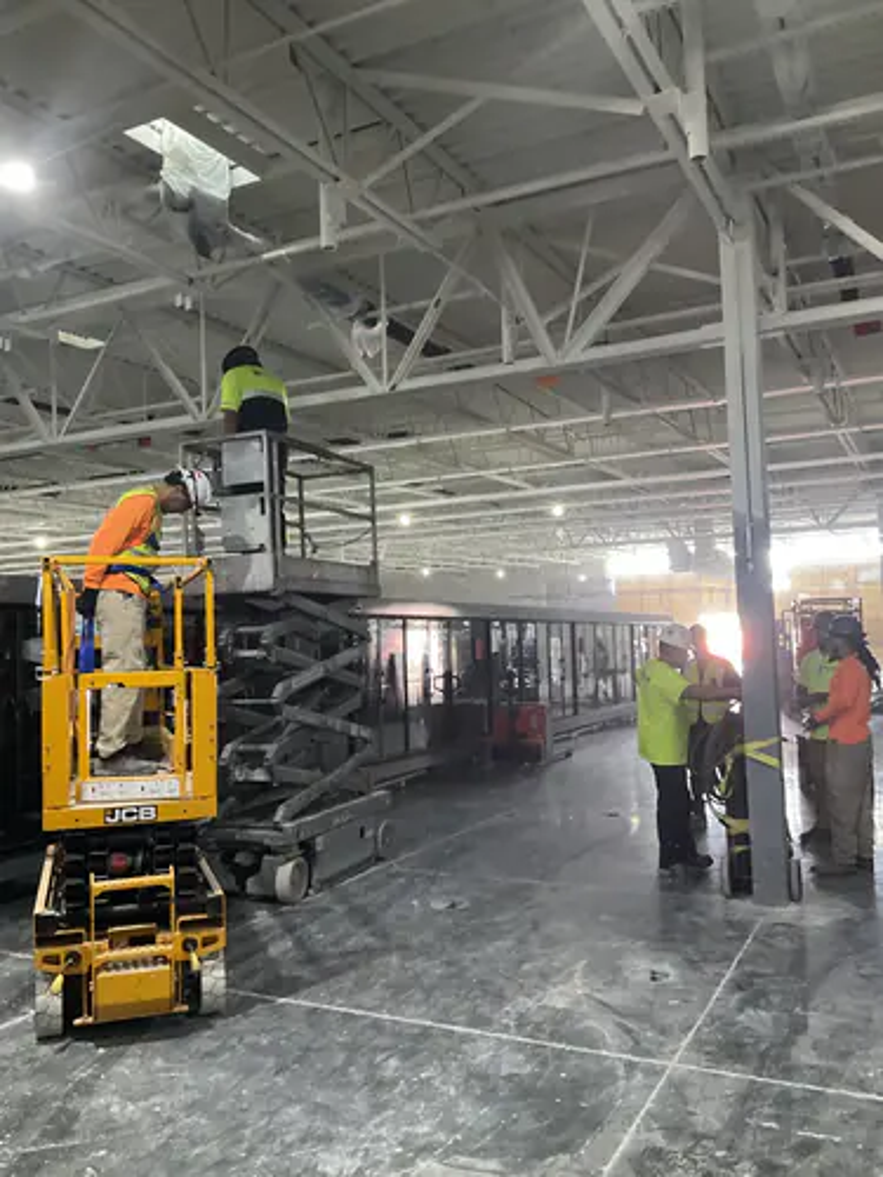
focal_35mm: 29
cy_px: 588
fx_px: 986
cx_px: 442
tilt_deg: +4.0
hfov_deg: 48.2
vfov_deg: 61.7
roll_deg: +1.3
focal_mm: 3
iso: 250
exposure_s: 1/30
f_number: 1.8
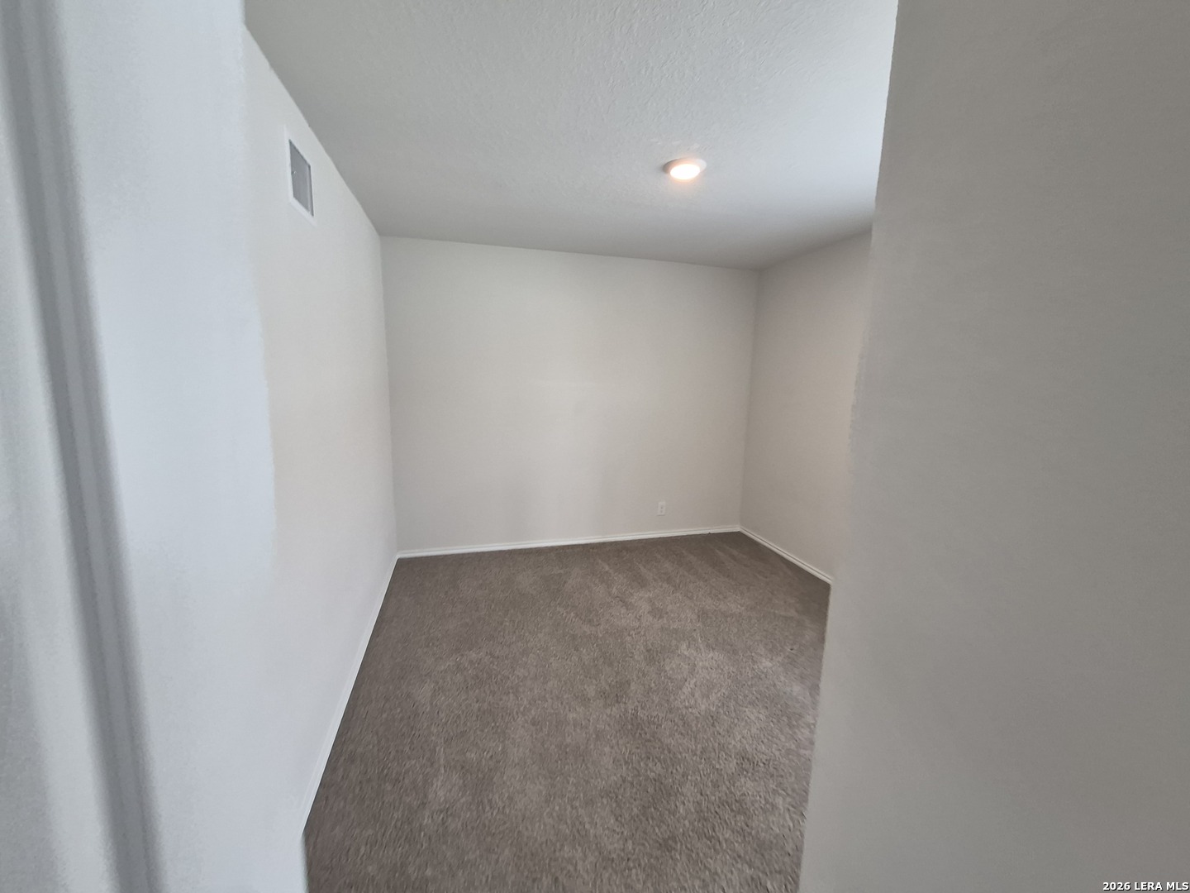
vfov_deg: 89.9
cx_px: 595
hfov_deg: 106.2
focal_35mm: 13
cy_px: 446
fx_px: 447
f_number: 2.2
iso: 125
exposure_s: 1/60
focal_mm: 1.74
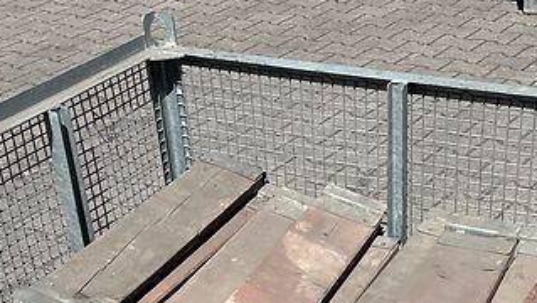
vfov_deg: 16.3
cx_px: 300
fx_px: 1012
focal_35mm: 71
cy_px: 375
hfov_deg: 29.7
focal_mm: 5.1
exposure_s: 1/4310
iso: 50
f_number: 1.6
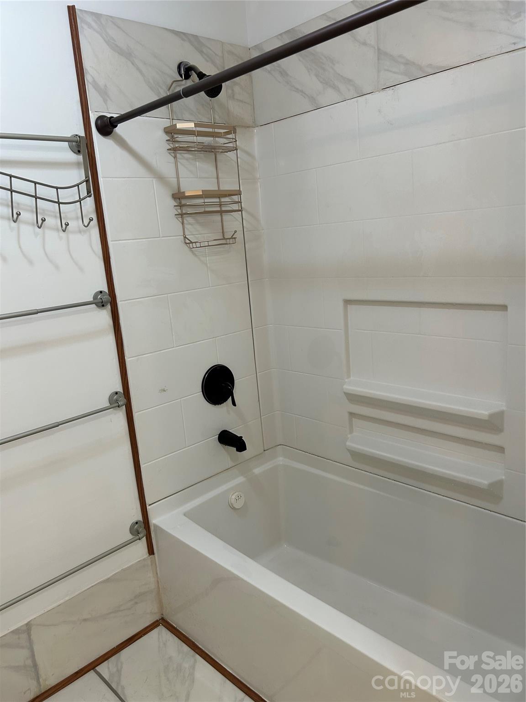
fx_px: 527
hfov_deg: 53.1
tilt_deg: -12.5
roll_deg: +4.6
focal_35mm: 26
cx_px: 263
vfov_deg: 67.3
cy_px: 351
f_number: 1.5
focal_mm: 5.7
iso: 100
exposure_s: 1/120
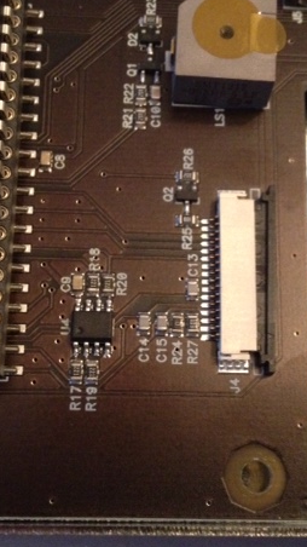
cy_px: 271
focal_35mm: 54
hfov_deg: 22.2
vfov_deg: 38.5
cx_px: 164
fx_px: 782
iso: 640
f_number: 2.4
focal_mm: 4.28
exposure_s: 1/15
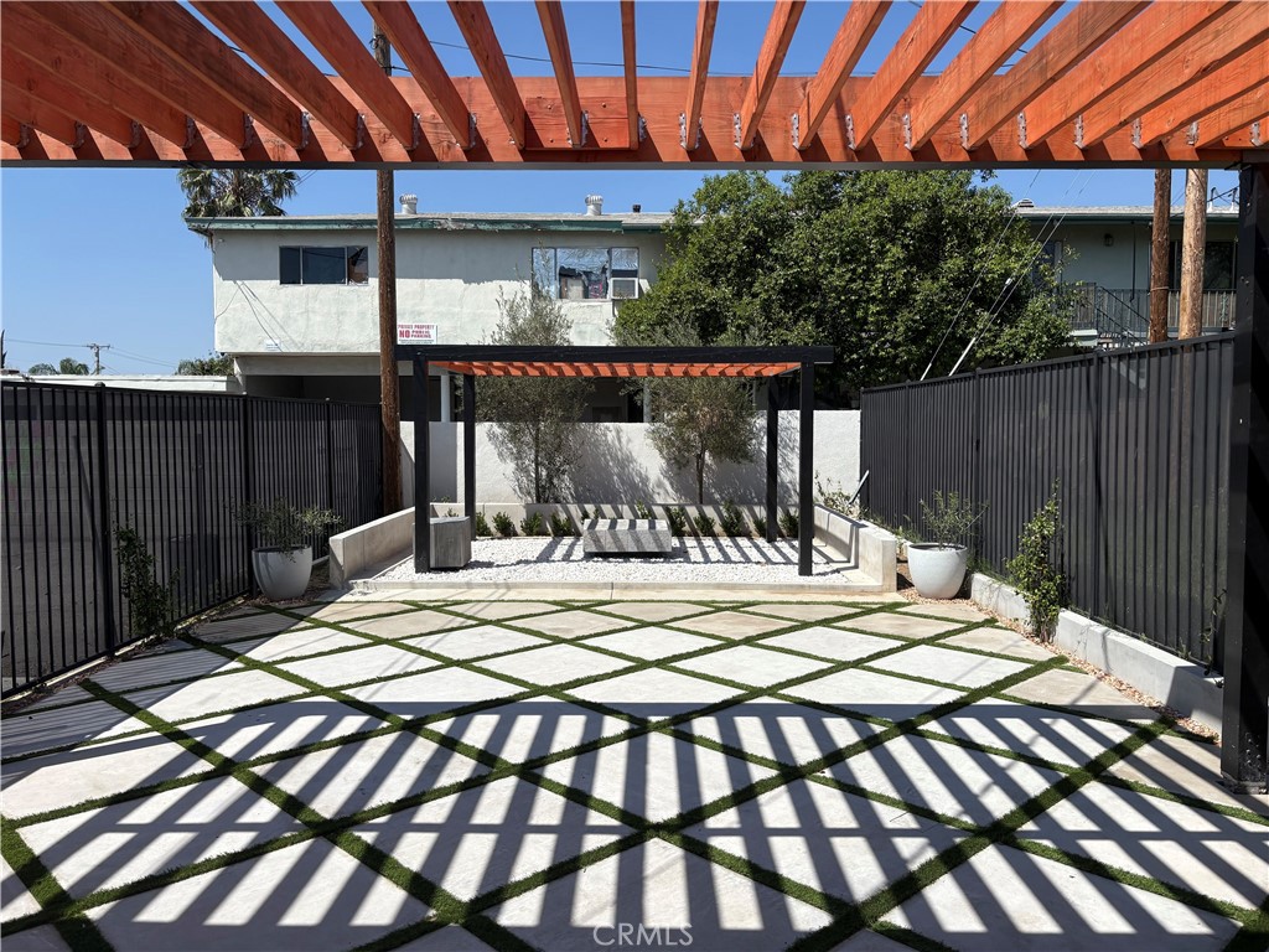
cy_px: 476
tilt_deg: -2.0
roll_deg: +0.2
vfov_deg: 53.1
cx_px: 634
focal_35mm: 26
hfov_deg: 67.3
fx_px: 953
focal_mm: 5.96
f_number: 1.6
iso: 50
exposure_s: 1/5814
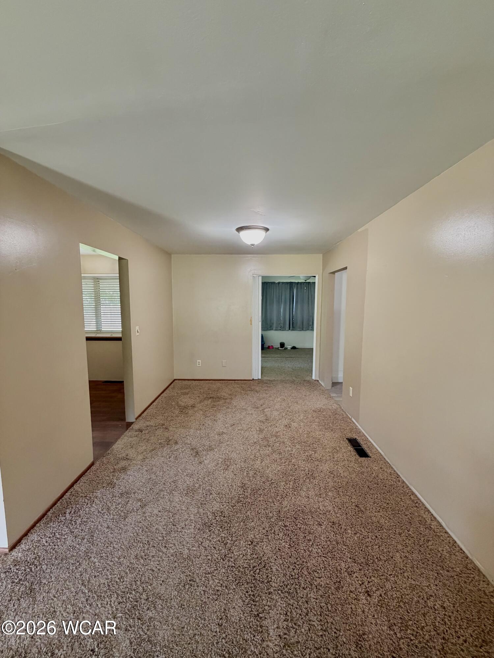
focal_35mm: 14
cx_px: 247
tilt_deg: -5.4
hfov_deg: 85.7
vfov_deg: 102.1
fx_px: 266
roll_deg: -0.4
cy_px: 329
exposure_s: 1/60
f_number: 2.2
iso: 400
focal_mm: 2.22
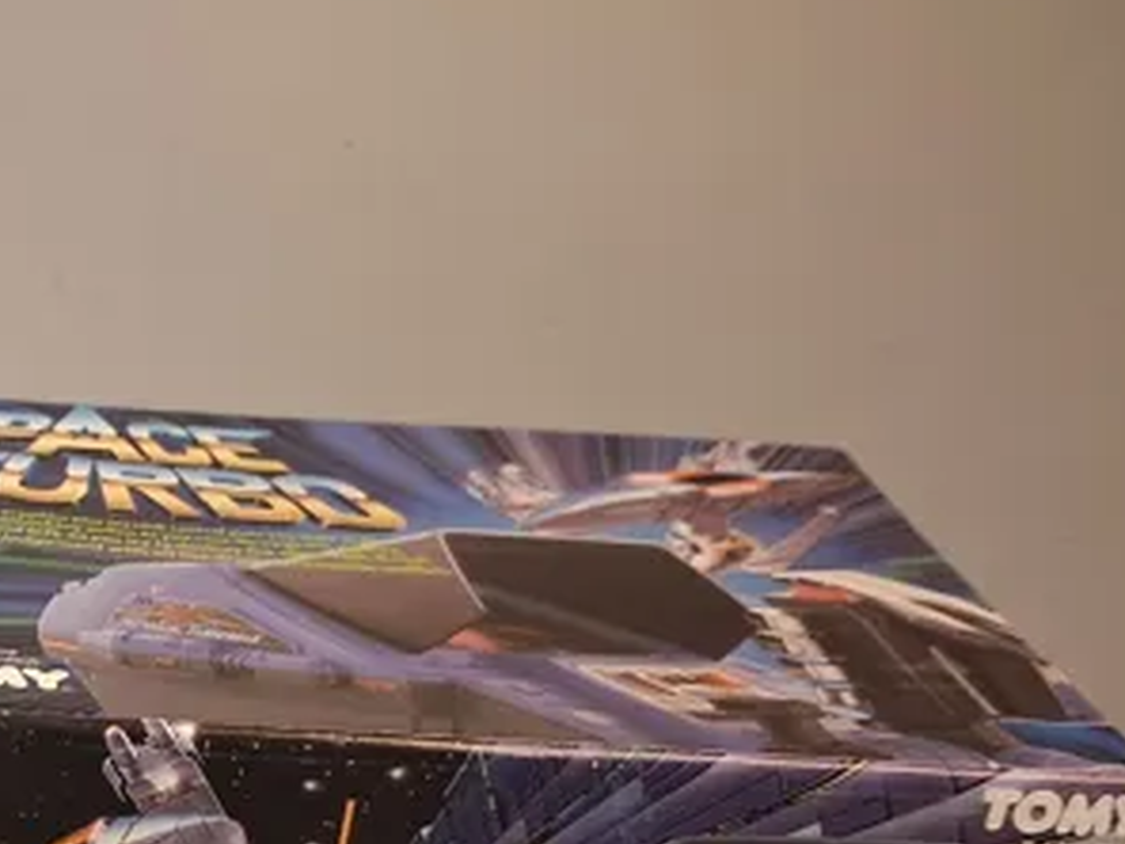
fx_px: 2372
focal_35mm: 73
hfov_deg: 25.2
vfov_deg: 19.5
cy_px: 867
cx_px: -34
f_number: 1.8
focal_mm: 4
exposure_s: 1/50
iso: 400
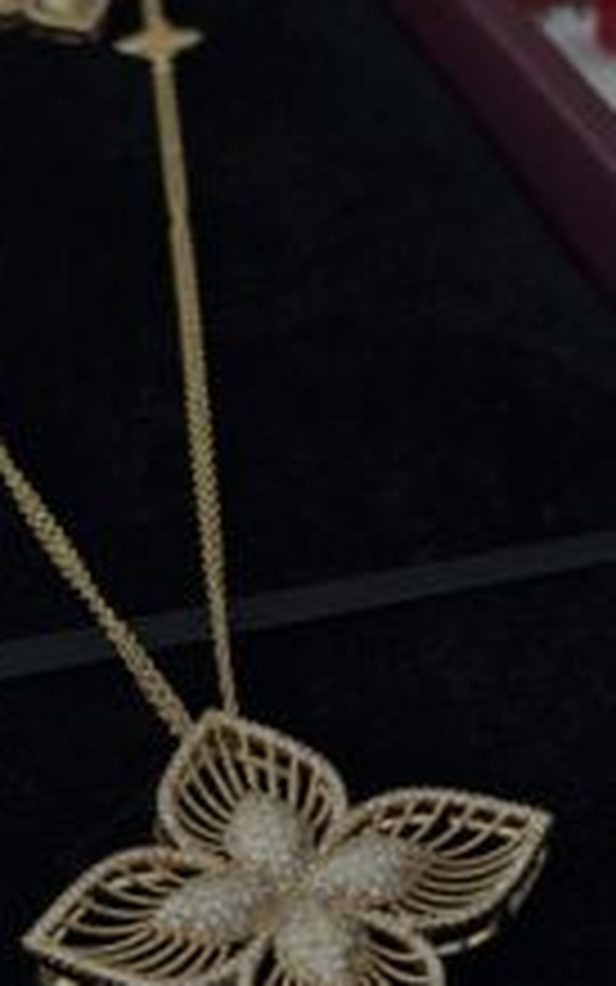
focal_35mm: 93
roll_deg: +2.1
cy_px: 387
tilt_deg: -31.9
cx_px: 211
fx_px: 2496
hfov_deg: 14.0
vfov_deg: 22.3
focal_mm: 6.76
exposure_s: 1/60
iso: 160
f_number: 1.78
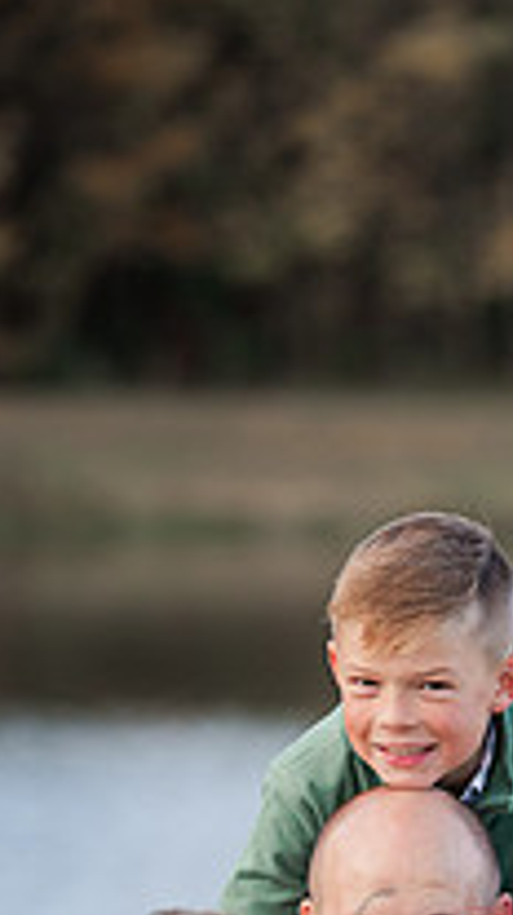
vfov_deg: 5.6
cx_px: 557
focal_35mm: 387
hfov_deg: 3.1
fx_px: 9385
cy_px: 959
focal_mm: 170
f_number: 4
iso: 400
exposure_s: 1/640
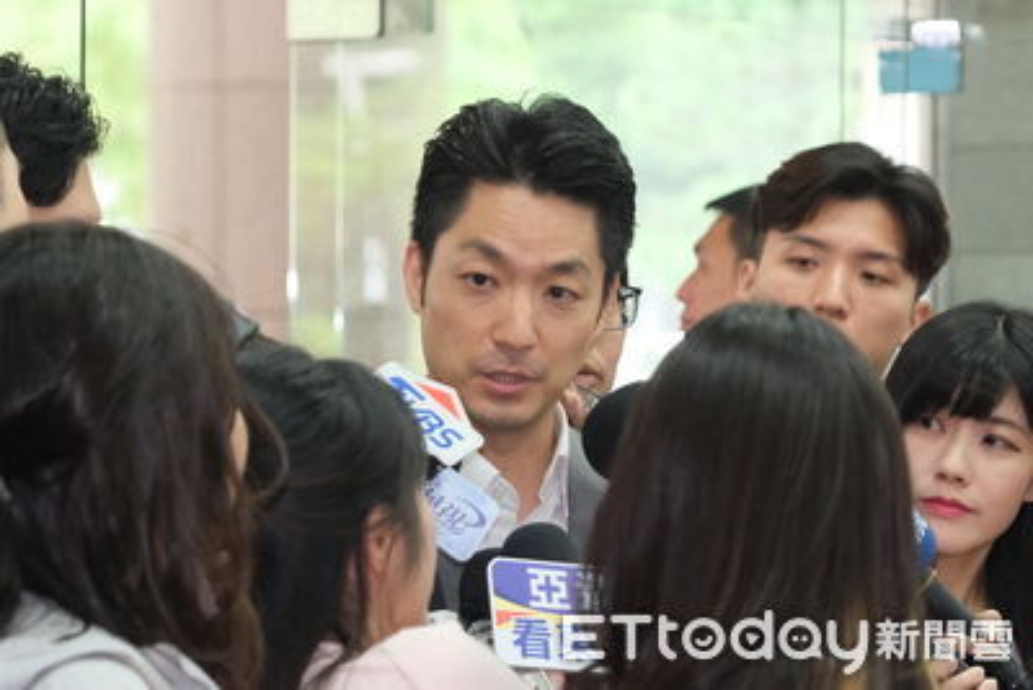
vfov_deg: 16.5
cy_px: 345
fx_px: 2382
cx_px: 516
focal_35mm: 83
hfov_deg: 24.5
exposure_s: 1/160
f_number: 2.8
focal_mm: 55
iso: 2500
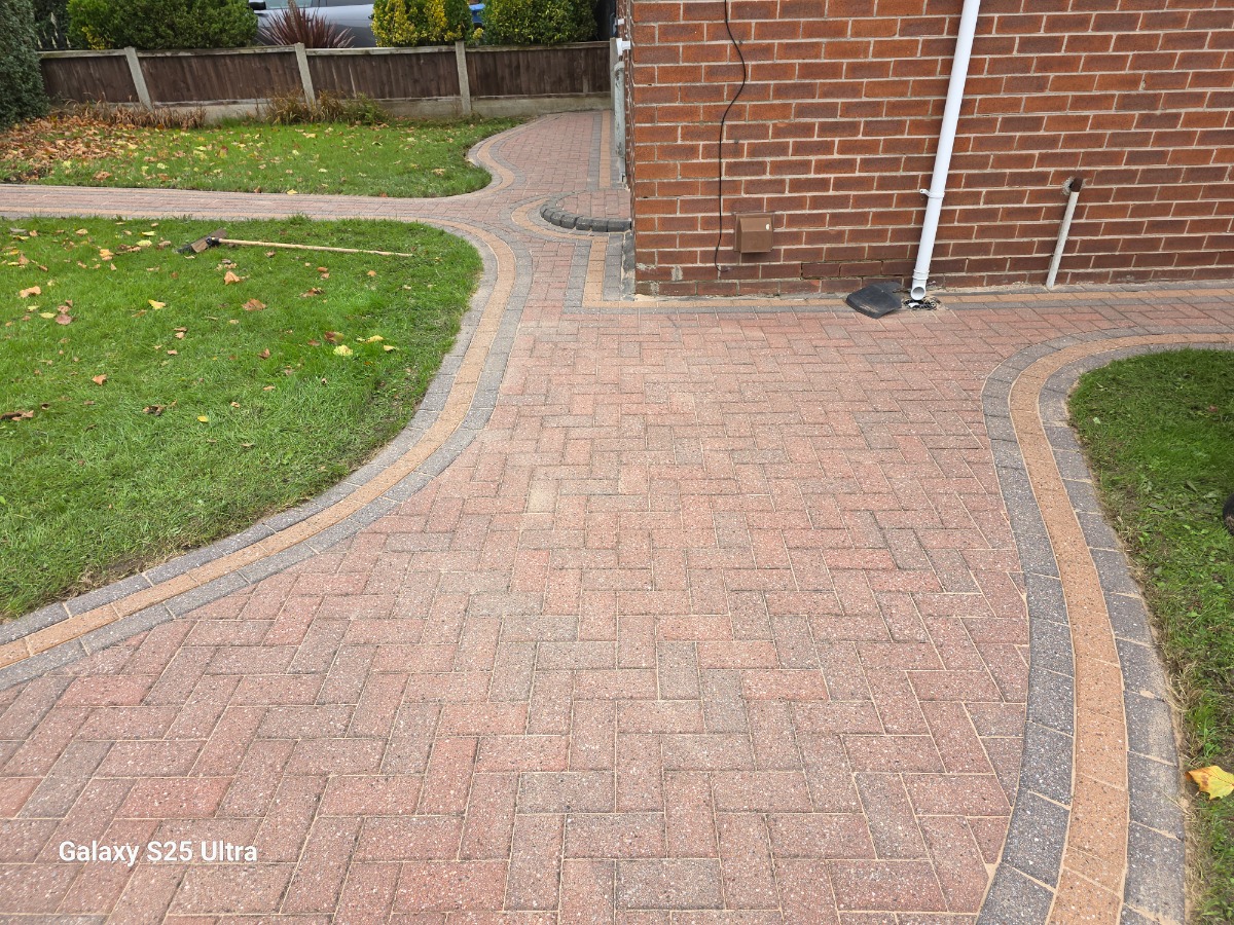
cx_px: 617
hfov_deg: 73.9
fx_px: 820
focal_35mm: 23
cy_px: 462
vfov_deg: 58.9
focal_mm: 6.3
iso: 20
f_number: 1.7
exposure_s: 1/100
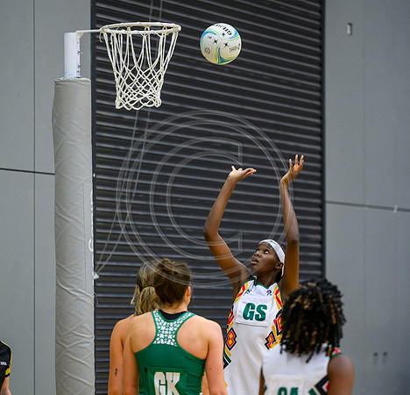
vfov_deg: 8.8
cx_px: 251
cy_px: 198
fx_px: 2558
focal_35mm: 195
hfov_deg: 9.2
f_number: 2.8
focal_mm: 145
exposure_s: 1/1000
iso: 4000
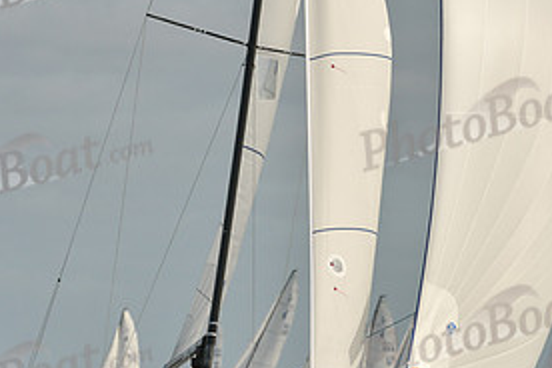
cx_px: 258
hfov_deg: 3.3
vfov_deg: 2.2
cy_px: 251
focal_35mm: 630
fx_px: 9659
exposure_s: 1/1000
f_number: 10
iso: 320
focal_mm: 300
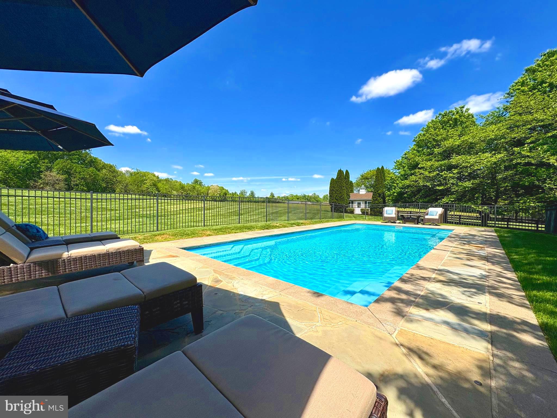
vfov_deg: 85.7
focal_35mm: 14
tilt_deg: -1.2
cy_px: 209
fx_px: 225
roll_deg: -1.1
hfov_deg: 102.1
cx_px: 278
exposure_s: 1/2415
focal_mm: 2.22
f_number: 2.2
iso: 50
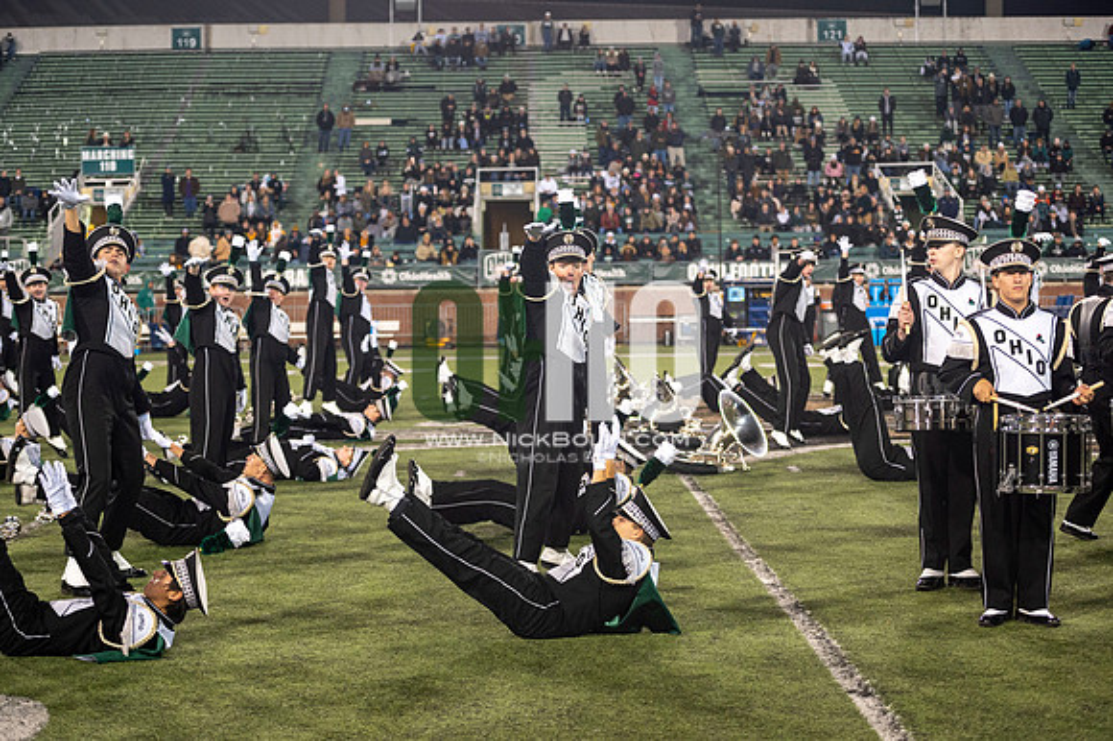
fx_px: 2163
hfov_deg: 28.9
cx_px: 556
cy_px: 370
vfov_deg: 19.4
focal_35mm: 70
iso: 1000
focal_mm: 70
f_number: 2.8
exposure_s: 1/500
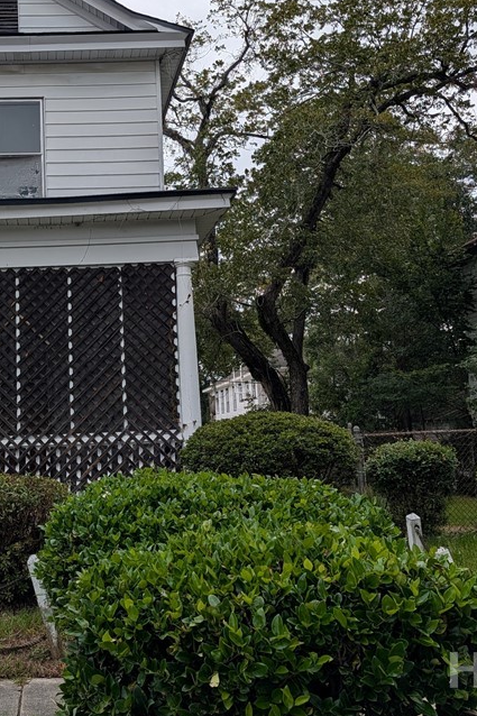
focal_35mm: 40
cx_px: 31
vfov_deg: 48.4
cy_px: 329
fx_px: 795
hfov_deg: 31.5
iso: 20
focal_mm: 6.9
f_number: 1.68
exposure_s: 1/652
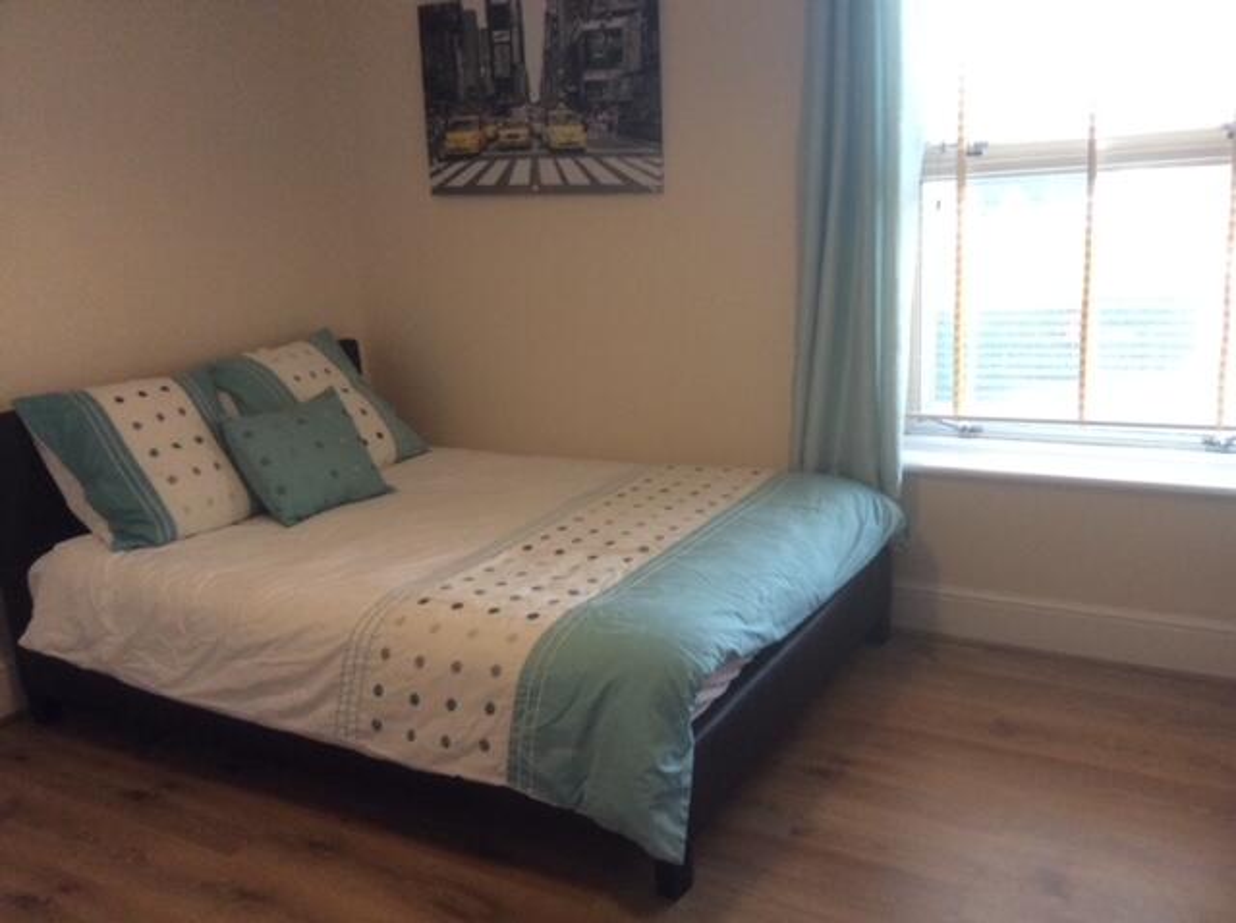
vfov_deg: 44.1
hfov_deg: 56.9
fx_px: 1141
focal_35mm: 32
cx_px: 618
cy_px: 462
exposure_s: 1/25
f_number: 2.4
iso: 125
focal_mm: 3.3
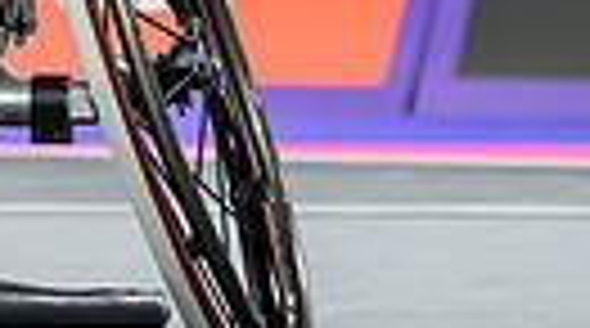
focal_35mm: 870
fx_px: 13580
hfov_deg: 2.5
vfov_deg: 1.4
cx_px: -154
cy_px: -606
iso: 2500
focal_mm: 105
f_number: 3.2
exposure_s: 1/1600
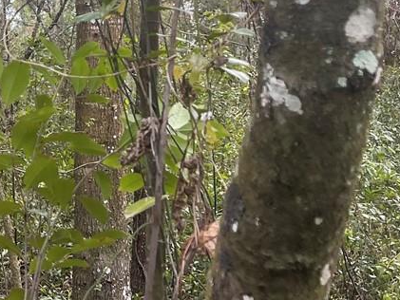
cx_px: -233
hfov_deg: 18.0
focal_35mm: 95
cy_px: 4
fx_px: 1098
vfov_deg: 15.3
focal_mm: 5.1
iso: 40
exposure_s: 1/121
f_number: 1.6
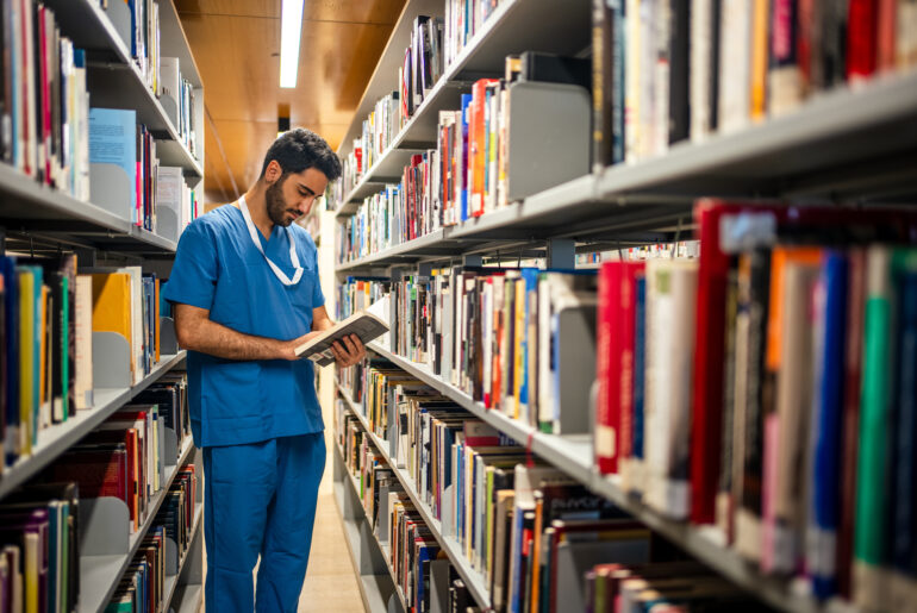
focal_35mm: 35
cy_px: 306
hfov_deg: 54.4
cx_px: 458
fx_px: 892
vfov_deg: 37.9
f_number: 1.8
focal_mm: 35
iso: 800
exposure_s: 1/60
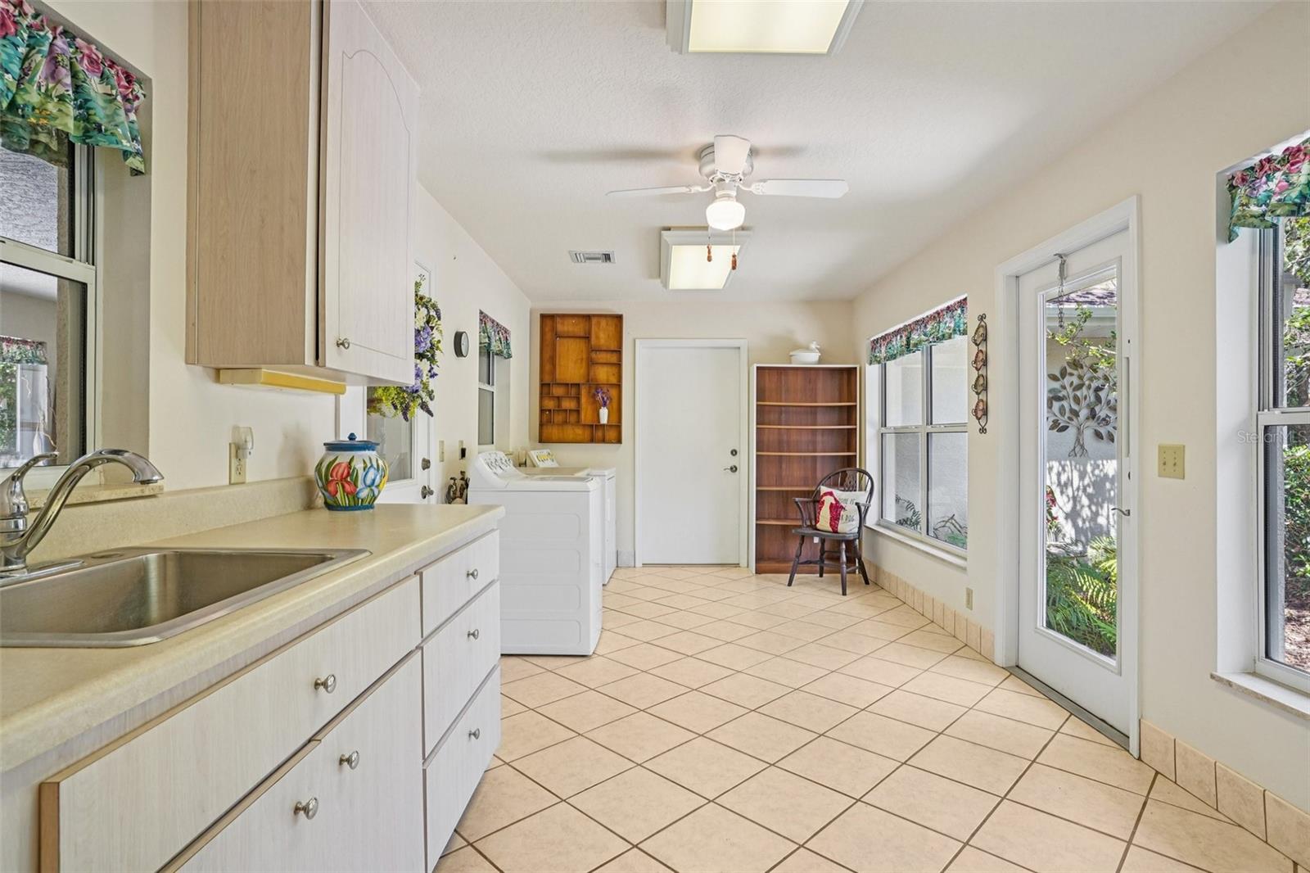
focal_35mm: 18
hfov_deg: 90.0
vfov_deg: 67.4
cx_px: 655
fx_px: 655
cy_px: 436
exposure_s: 1/30
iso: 250
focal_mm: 18
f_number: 9
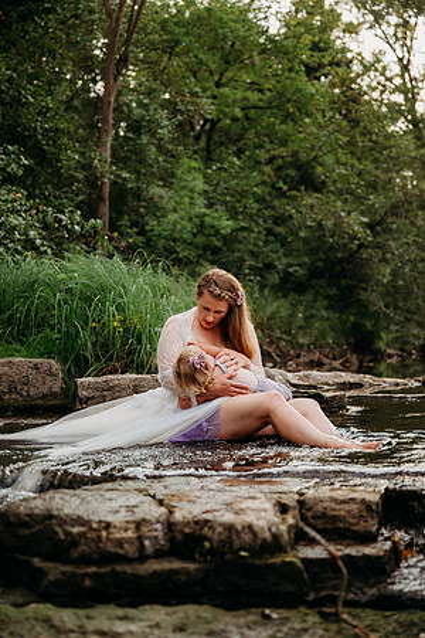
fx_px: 903
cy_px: 319
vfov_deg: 38.9
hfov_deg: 26.5
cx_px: 212
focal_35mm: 51
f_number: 2.8
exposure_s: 1/1000
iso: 500
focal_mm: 51
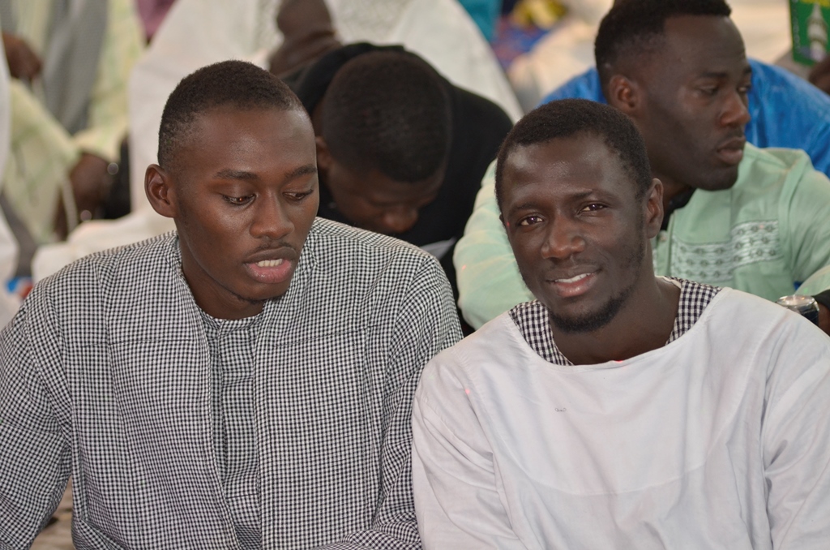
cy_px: 275
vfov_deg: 6.8
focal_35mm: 202
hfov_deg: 10.2
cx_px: 415
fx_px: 4659
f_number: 4.2
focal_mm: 135
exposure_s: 1/50
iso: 640
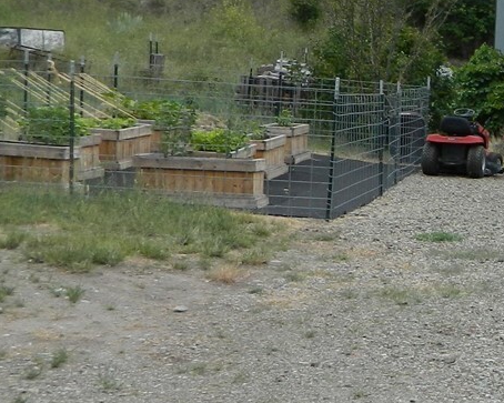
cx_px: 759
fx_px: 1283
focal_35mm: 86
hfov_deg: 19.4
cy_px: 206
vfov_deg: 17.9
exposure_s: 1/400
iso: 80
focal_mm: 4.5
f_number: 3.1
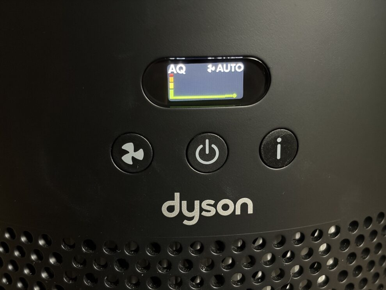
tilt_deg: -15.9
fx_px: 580
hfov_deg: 36.8
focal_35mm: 52
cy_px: 145
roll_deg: +0.3
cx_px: 193
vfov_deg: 28.0
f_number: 1.6
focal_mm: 5.96
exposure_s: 1/33
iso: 320
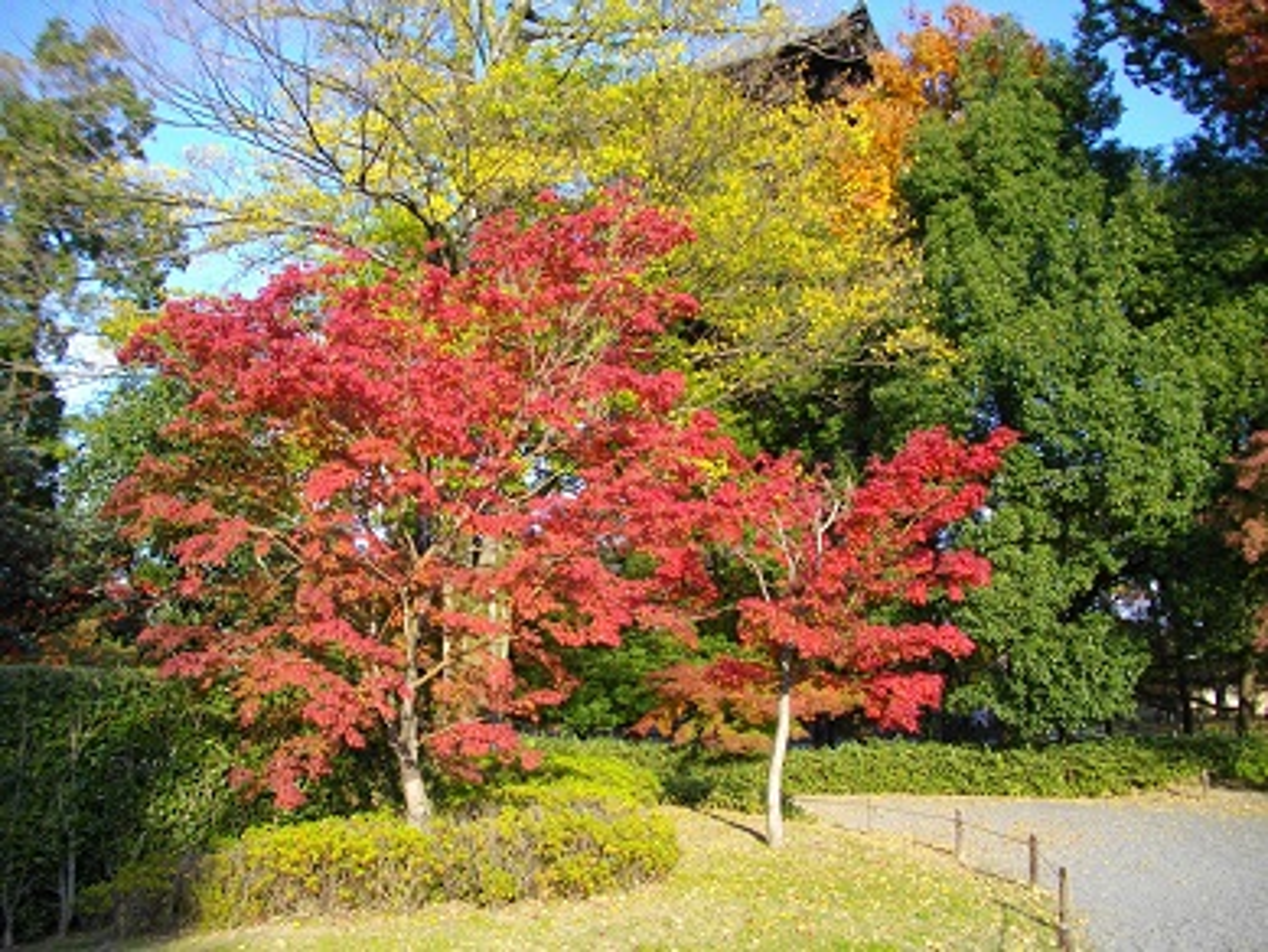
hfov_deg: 56.8
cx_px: 634
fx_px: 1173
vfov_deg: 44.2
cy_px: 476
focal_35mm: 32
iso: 100
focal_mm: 5.7
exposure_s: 1/400
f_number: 2.9
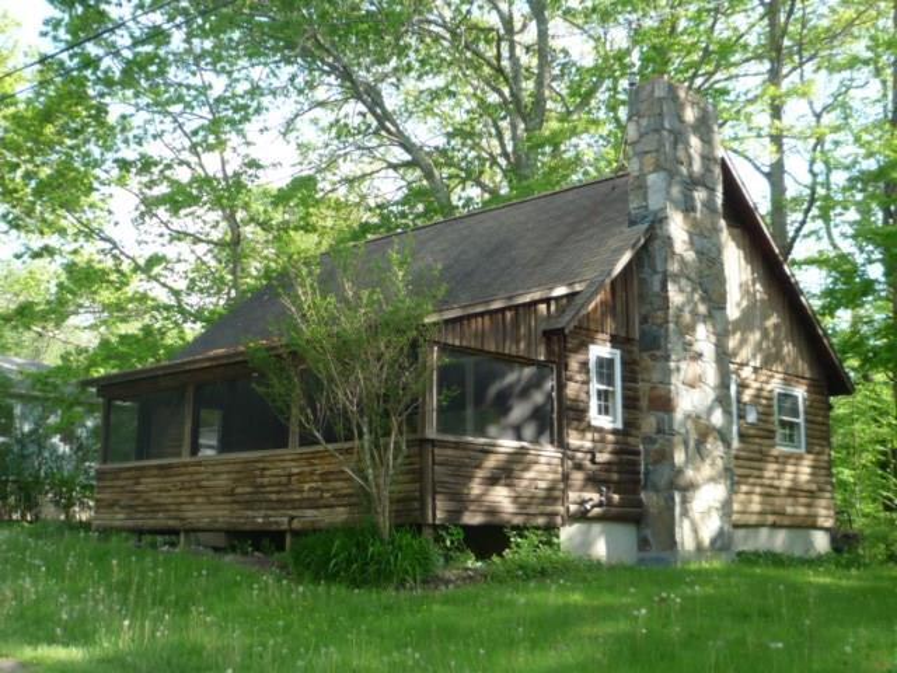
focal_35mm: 45
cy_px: 336
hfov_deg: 42.1
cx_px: 448
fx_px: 1166
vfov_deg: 32.2
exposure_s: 1/200
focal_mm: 4.4
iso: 100
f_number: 2.8
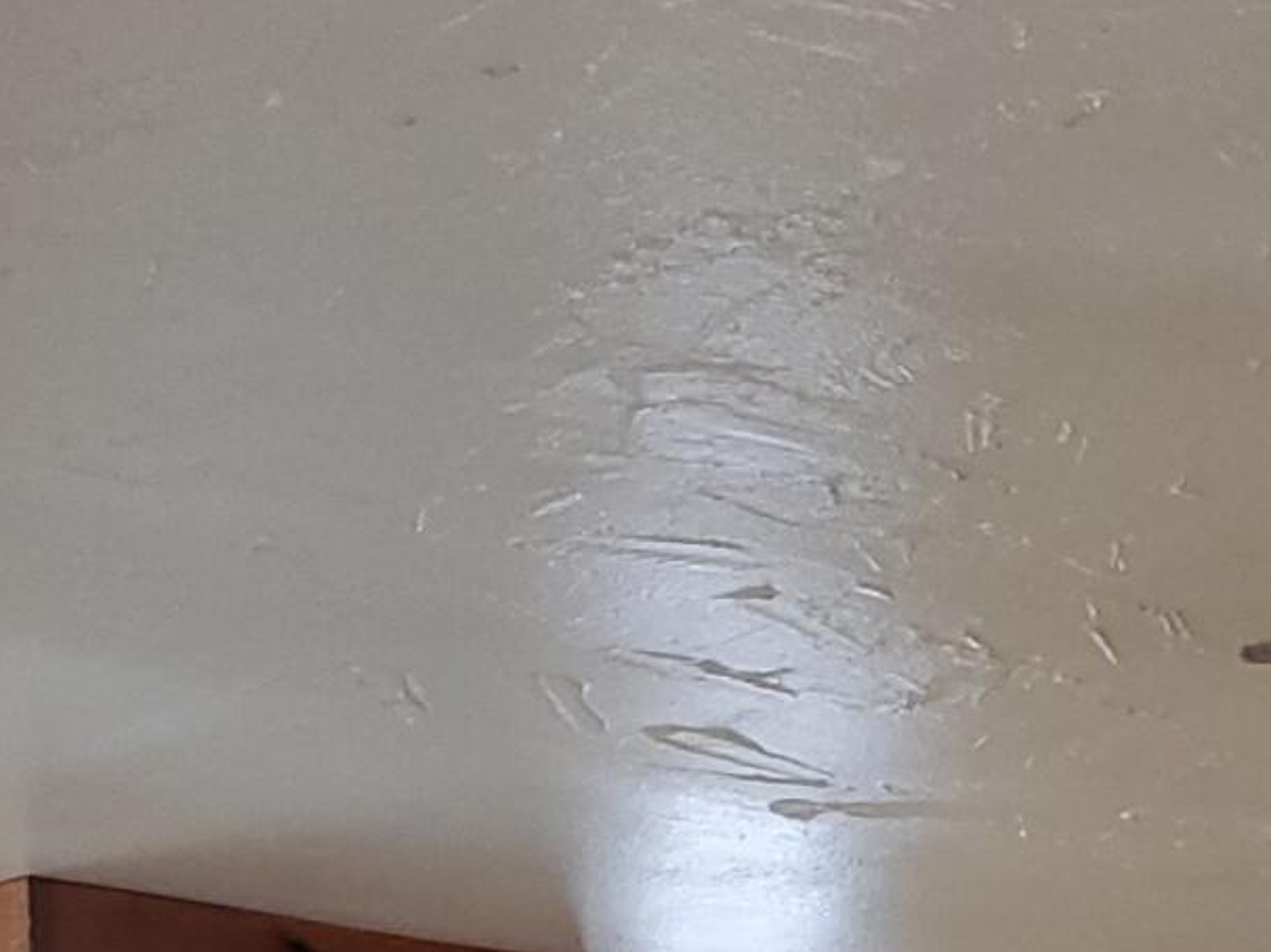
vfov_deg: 10.6
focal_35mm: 129
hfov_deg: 14.8
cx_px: 1515
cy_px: 1856
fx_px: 4734
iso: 125
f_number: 2.4
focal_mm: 4.3
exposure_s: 1/24
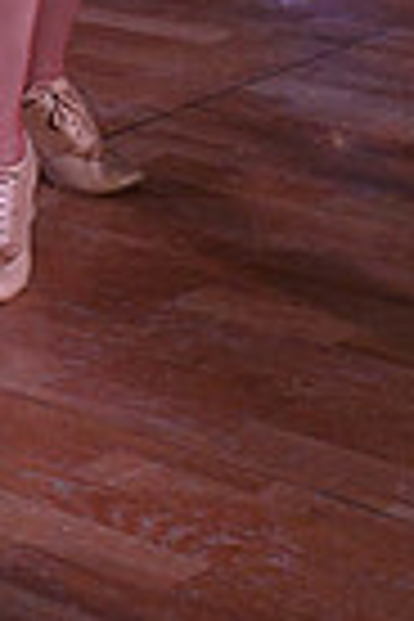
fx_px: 2760
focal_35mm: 160
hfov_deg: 8.3
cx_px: -254
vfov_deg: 12.0
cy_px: -446
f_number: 8
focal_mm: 38
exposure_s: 1/320
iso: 5000
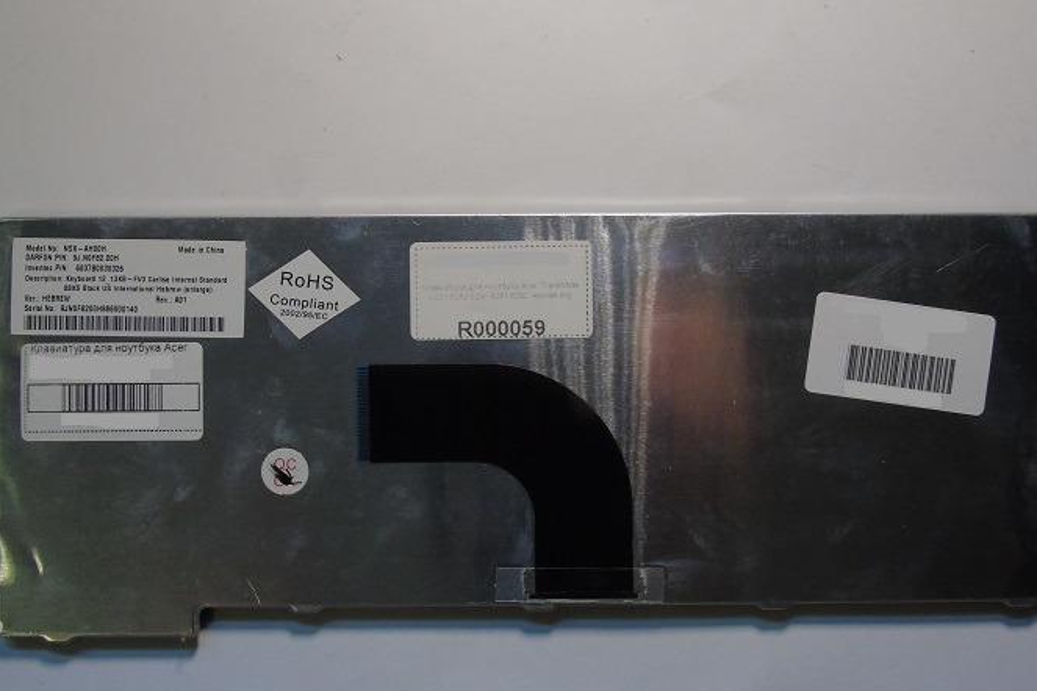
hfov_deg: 48.5
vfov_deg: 33.4
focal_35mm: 40
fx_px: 1152
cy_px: 389
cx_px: 535
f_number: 6.3
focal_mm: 6.1
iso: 200
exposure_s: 1/20
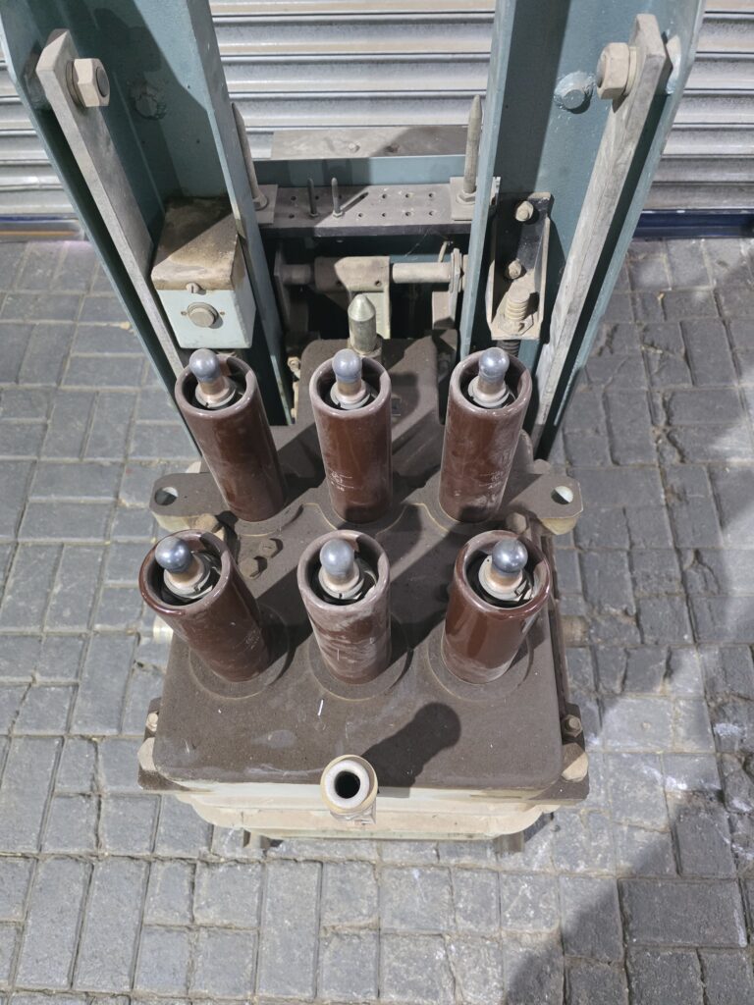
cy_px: 502
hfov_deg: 58.9
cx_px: 377
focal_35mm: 23
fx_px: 668
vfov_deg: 73.9
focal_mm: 6.3
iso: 1250
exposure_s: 1/50
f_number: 1.7
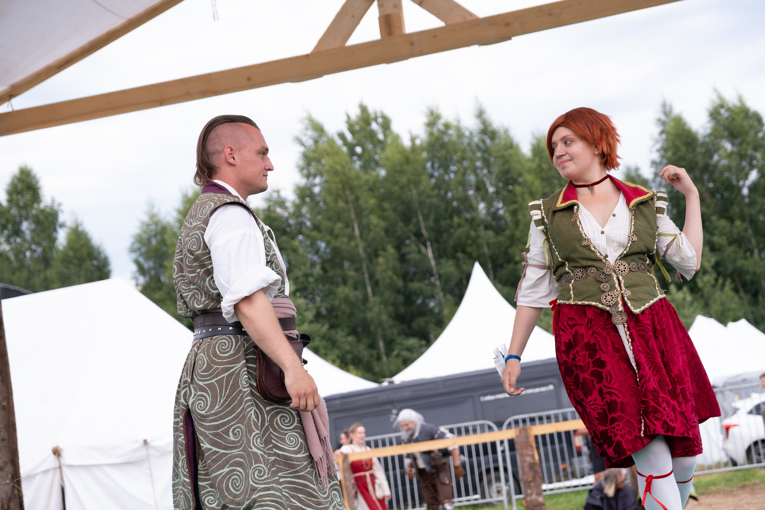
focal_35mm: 83
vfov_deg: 16.5
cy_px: 255
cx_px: 382
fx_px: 1764
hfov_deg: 24.5
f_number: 4
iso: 250
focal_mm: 55
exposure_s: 1/800
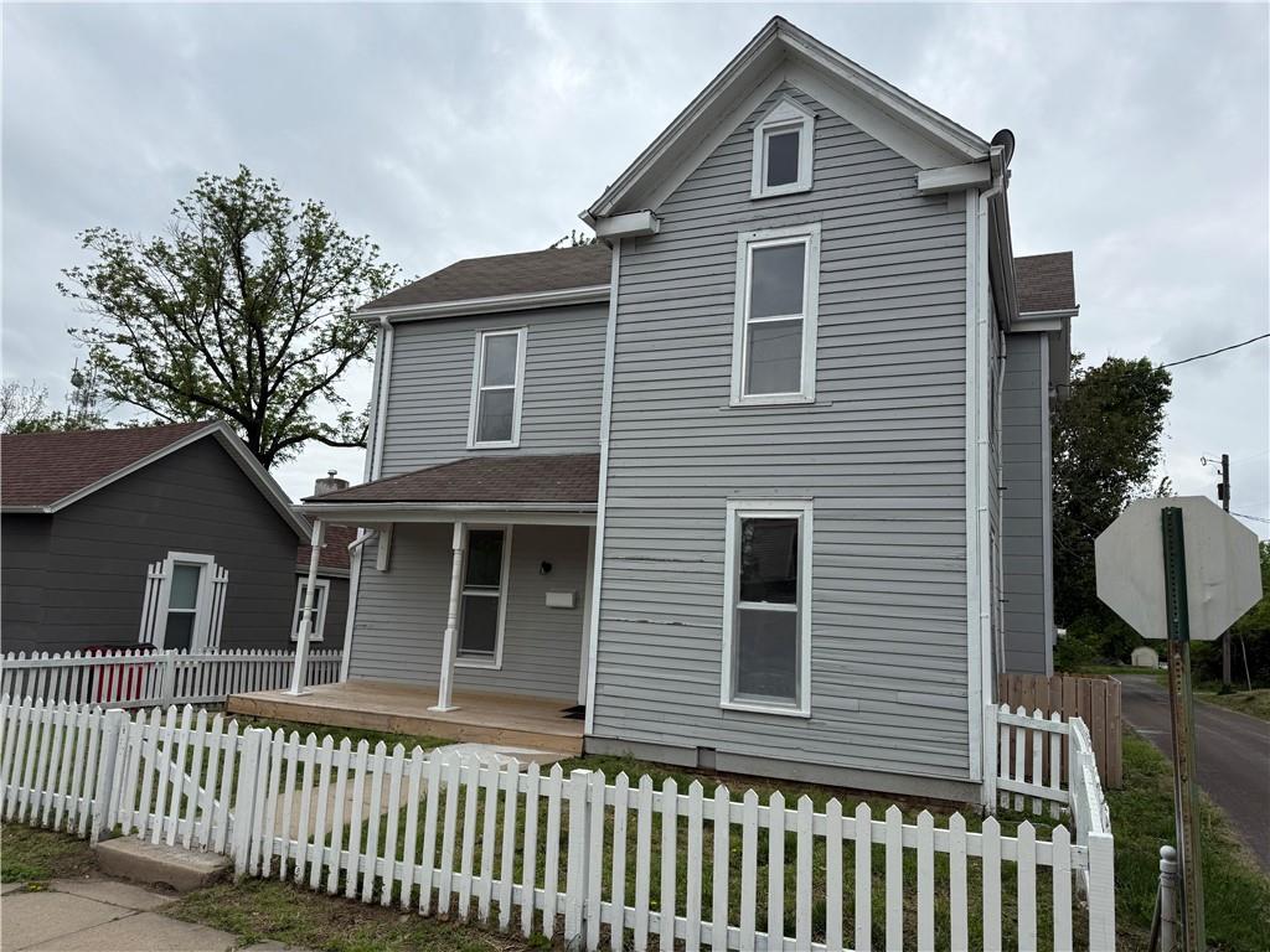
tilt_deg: +8.0
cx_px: 635
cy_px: 476
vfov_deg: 56.8
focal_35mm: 24
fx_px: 881
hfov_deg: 71.6
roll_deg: -3.2
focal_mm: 6.76
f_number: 1.78
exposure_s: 1/4405
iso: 80
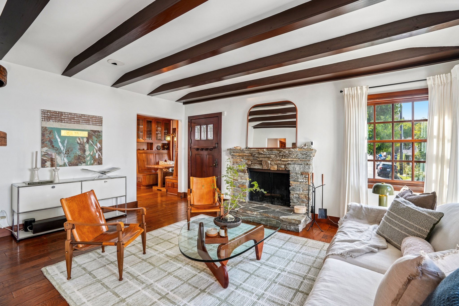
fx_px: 204
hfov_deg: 96.7
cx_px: 230
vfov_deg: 73.7
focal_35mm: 16
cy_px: 153
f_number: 8
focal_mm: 16
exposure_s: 1/6
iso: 400
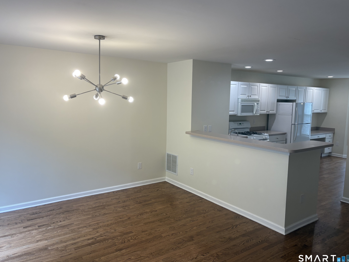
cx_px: 171
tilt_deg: -6.0
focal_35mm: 27
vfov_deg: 51.4
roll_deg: -1.3
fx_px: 272
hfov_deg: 65.3
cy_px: 128
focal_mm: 5.96
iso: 64
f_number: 1.6
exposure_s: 1/120
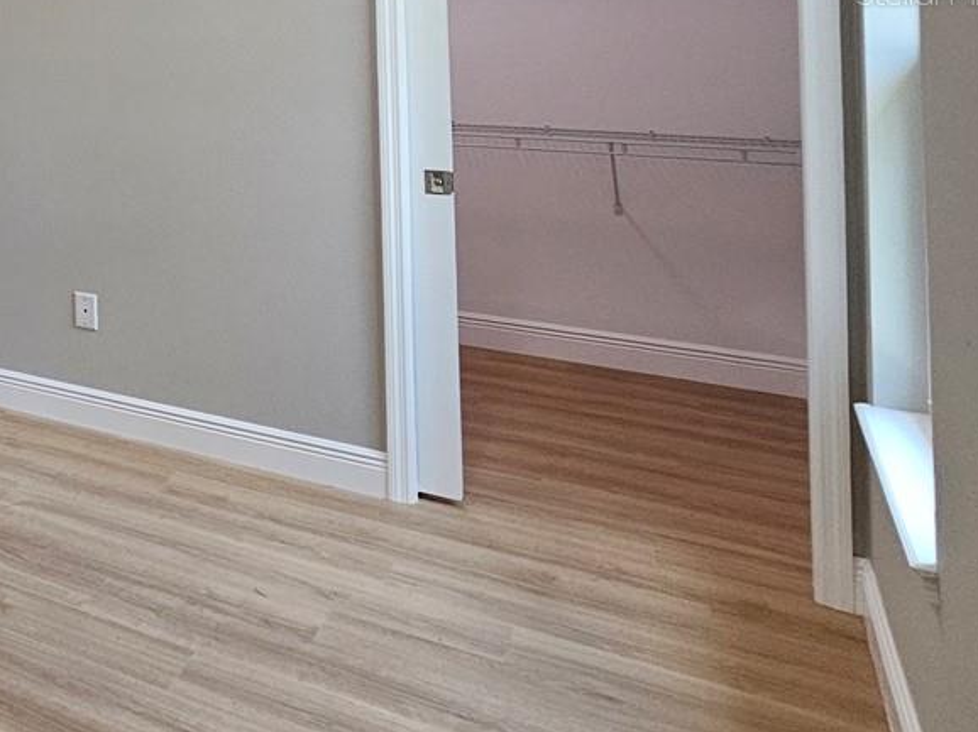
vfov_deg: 35.6
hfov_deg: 33.9
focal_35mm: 36
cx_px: -338
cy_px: -8
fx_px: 1017
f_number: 2.2
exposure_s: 1/60
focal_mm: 2.2
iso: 80
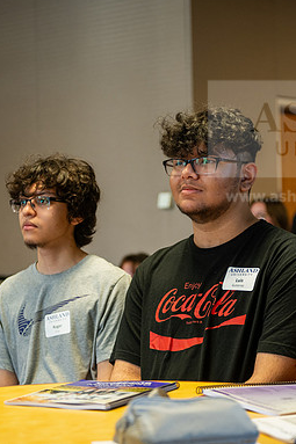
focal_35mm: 94
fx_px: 1160
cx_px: 173
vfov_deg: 21.7
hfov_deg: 14.5
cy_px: 221
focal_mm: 62
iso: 800
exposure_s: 1/100
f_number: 2.8
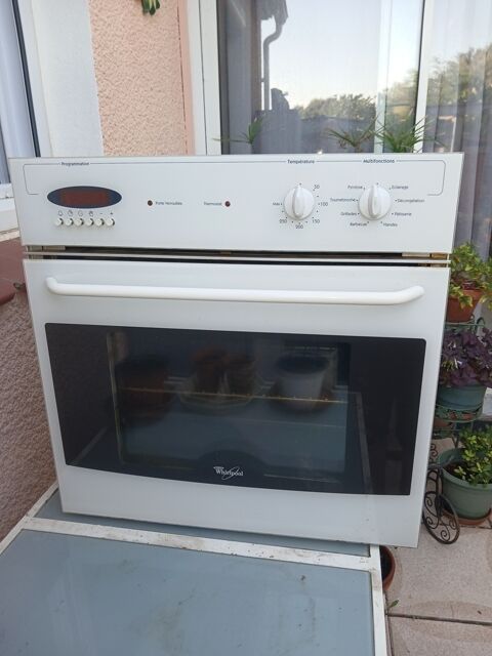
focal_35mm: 27
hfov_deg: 51.4
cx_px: 246
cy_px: 328
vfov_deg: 65.3
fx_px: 512
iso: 25
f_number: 1.8
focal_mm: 3.98
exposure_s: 1/50
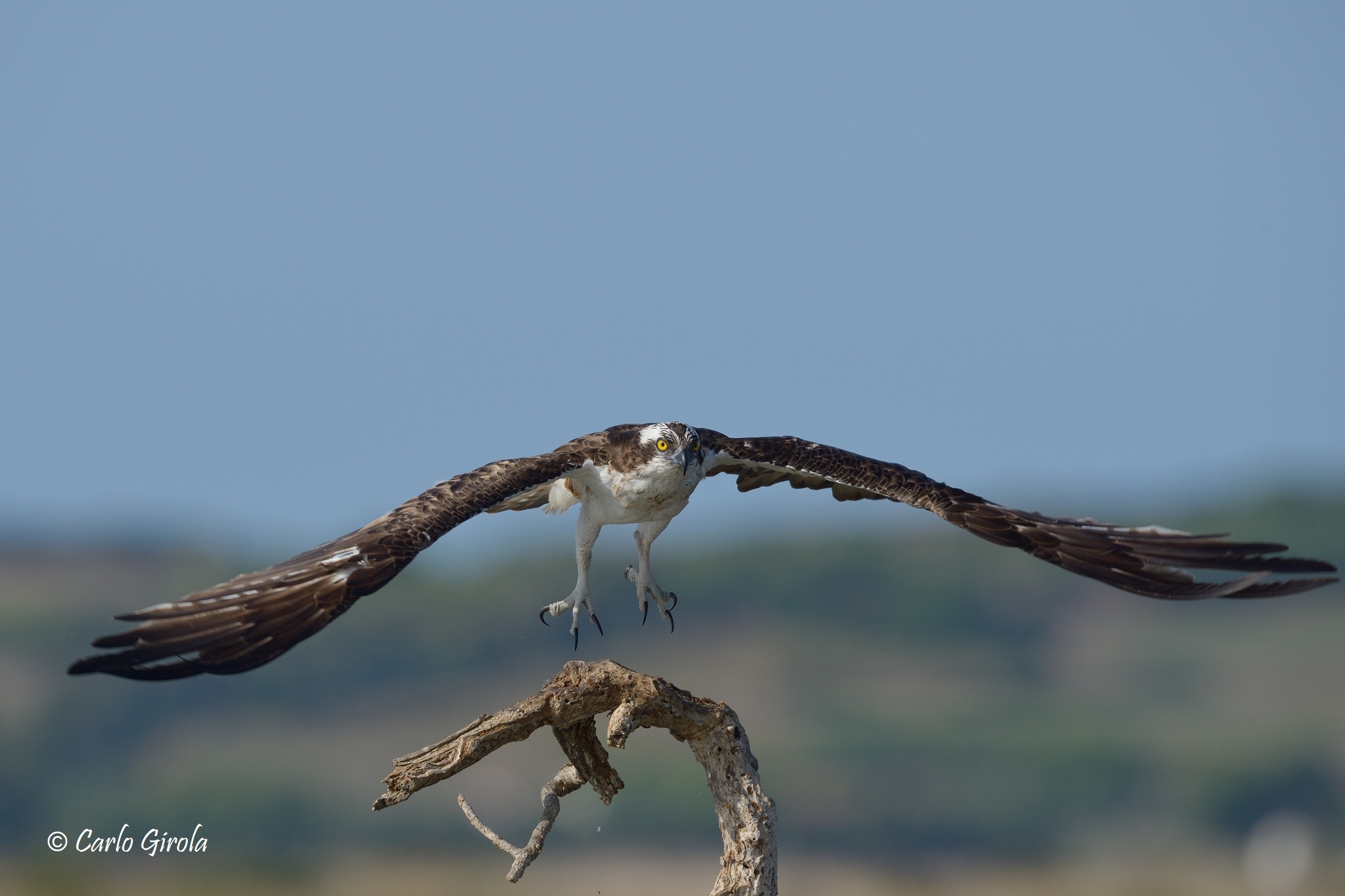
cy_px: 448
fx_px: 22415
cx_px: 672
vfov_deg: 2.3
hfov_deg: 3.4
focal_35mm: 600
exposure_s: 1/2500
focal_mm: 600
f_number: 7.1
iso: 500
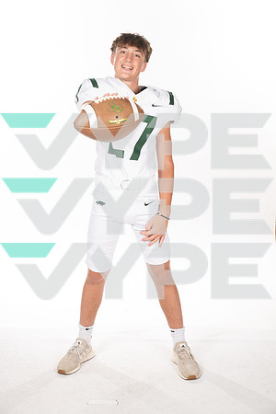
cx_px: 138
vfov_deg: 36.2
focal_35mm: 55
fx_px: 632
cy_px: 207
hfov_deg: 24.6
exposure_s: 1/400
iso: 640
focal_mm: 55
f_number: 8
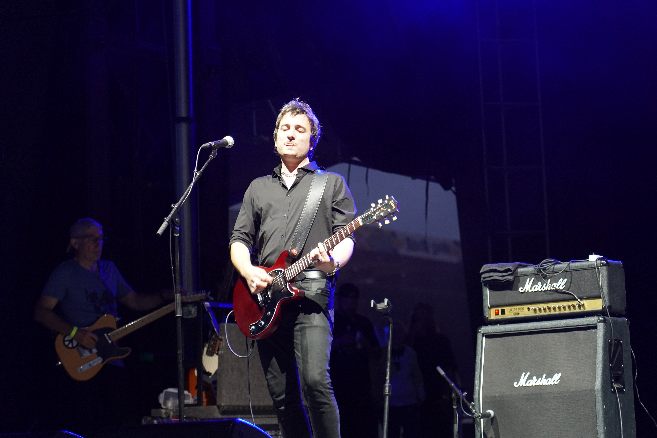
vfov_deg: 13.0
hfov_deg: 19.5
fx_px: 1916
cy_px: 219
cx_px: 328
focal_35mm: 105
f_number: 4
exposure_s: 1/125
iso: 3200
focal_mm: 105
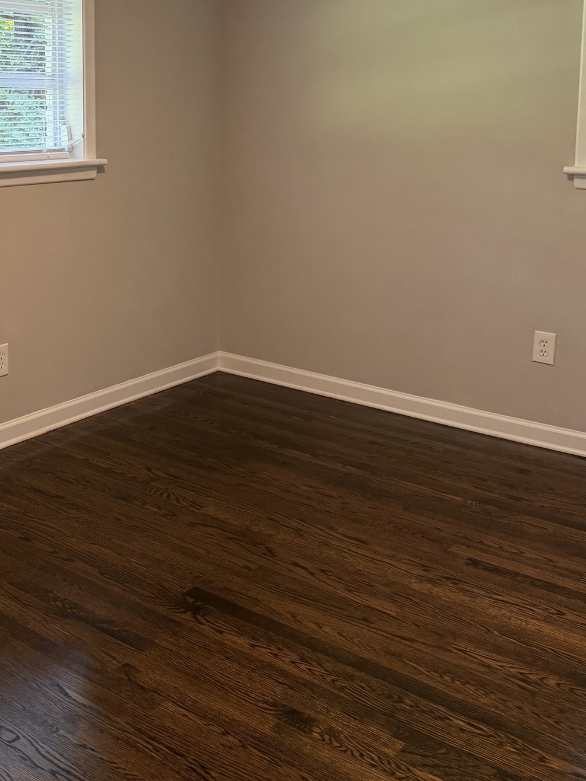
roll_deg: -1.4
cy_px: 210
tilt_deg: -5.1
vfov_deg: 43.6
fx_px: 948
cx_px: 122
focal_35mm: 42
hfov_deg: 33.4
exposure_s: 1/60
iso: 200
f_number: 1.78
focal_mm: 6.76
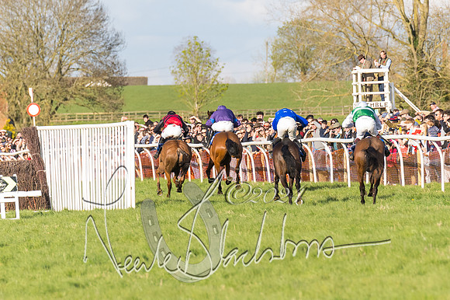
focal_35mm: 515
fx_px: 6434
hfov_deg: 4.0
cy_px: 139
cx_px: 233
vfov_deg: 2.7
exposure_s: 1/1600
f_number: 4
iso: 400
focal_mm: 200
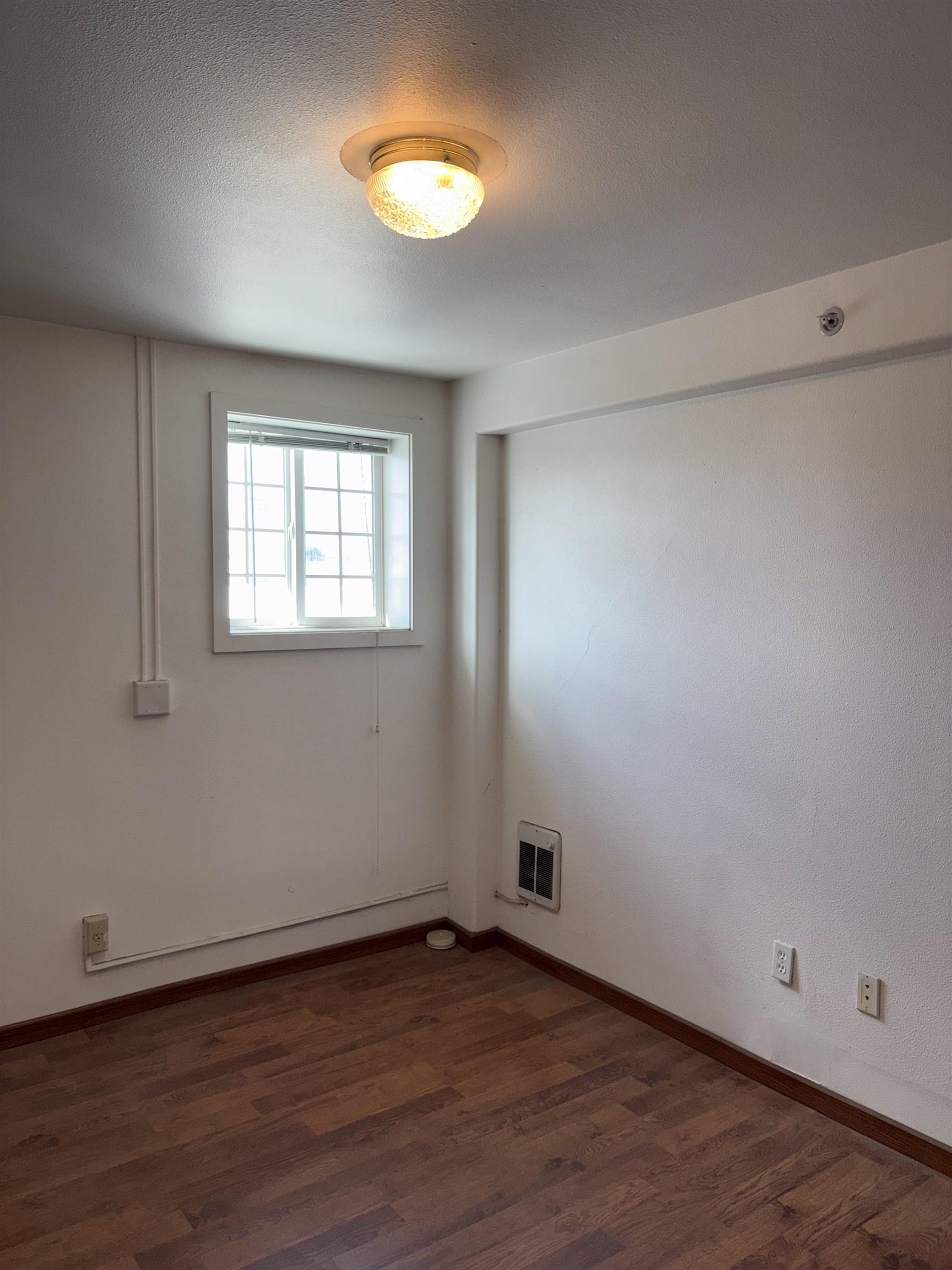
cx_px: 476
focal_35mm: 26
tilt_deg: -2.1
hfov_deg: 53.1
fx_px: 953
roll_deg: -0.1
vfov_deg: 67.3
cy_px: 635
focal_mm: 5.96
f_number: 1.6
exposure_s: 1/238
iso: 80
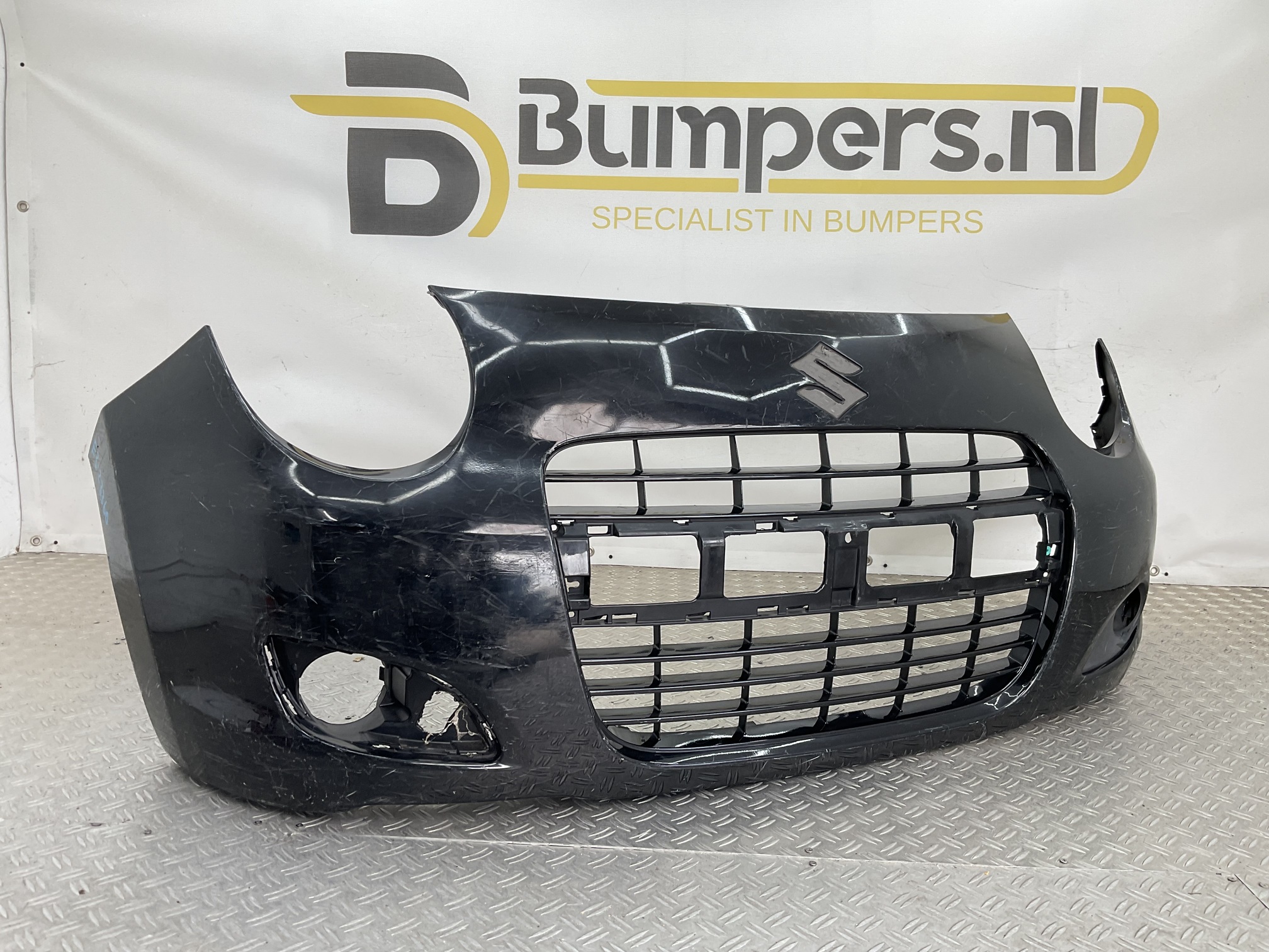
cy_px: 476
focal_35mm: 29
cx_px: 634
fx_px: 1063
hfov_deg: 61.7
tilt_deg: -8.9
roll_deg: -2.2
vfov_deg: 48.2
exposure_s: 1/100
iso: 16
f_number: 1.8
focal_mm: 3
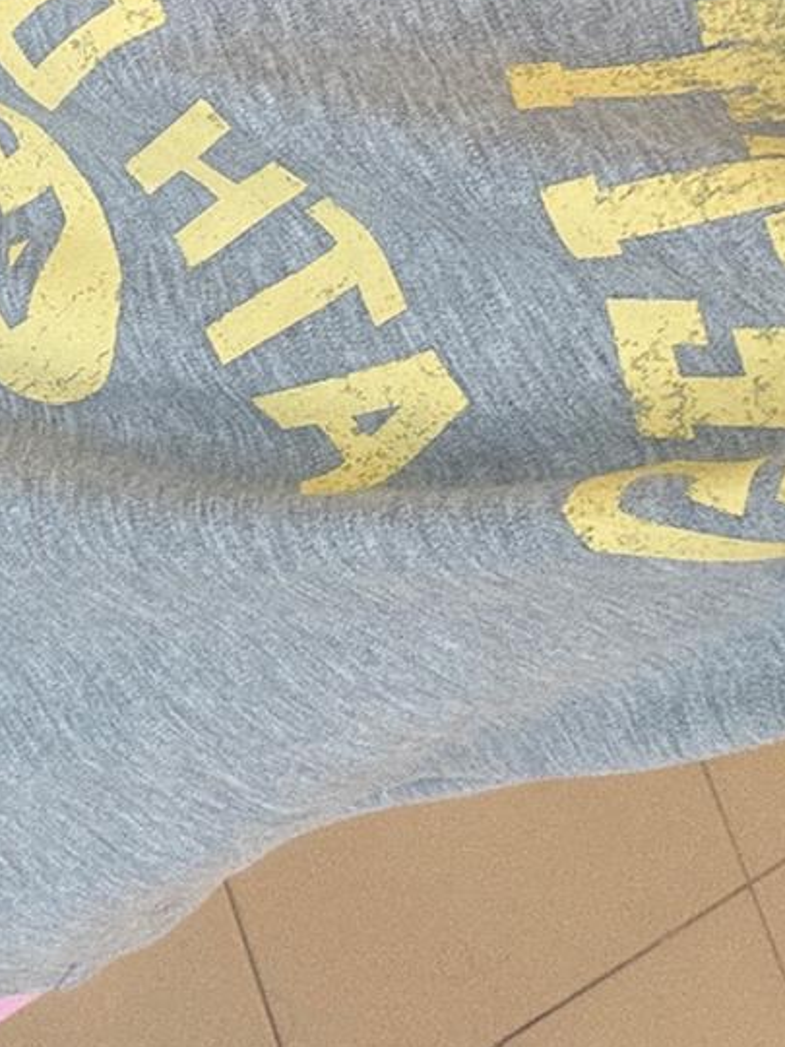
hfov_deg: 19.7
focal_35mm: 74
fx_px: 2238
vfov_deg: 25.0
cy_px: -11
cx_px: 178
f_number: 1.9
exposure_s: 1/121
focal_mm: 2.69
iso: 40
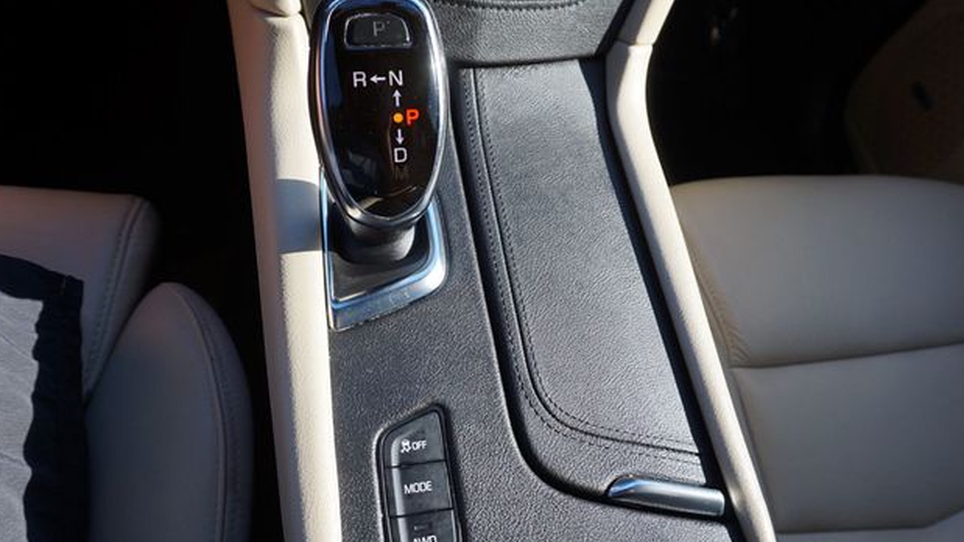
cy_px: 279
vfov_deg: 44.4
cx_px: 477
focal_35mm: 26
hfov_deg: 71.9
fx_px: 665
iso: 100
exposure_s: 1/60
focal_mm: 16
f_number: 4.5
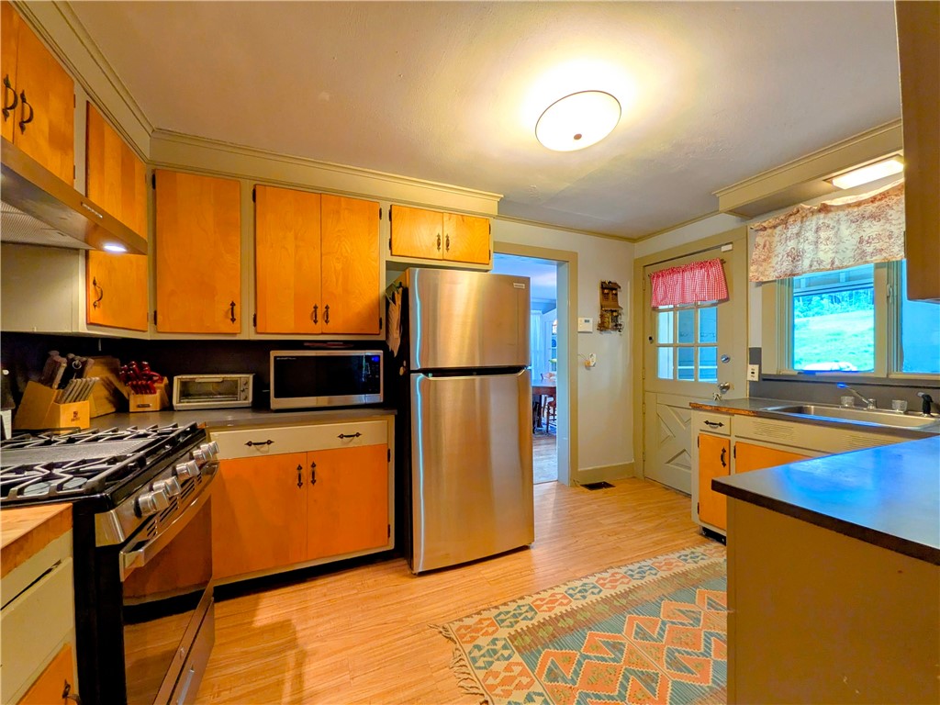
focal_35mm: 14
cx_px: 470
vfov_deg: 85.7
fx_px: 380
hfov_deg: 102.1
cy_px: 352
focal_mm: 1.85
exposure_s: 1/40
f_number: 2.2
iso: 50
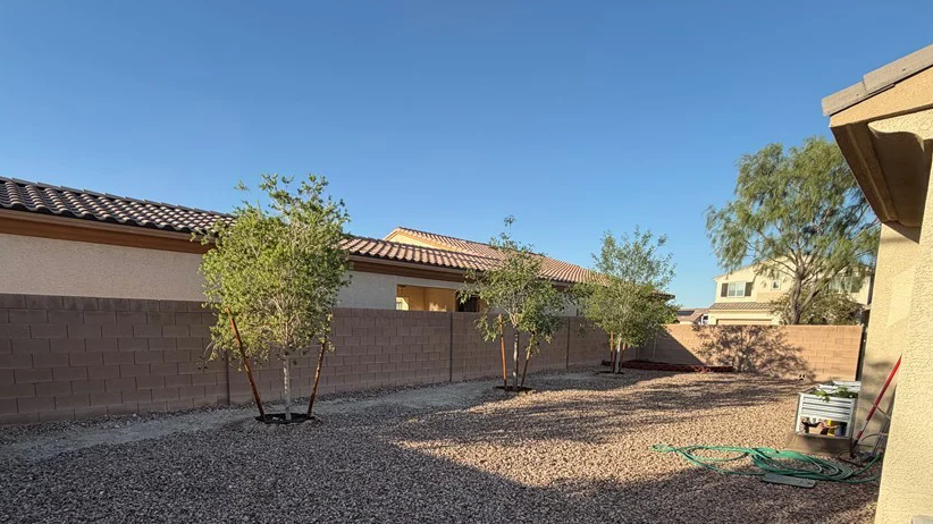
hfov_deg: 89.3
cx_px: 422
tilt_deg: -7.3
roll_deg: -0.9
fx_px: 470
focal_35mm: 19
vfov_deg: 55.8
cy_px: 386
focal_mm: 2.22
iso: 40
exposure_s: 1/514
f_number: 2.2
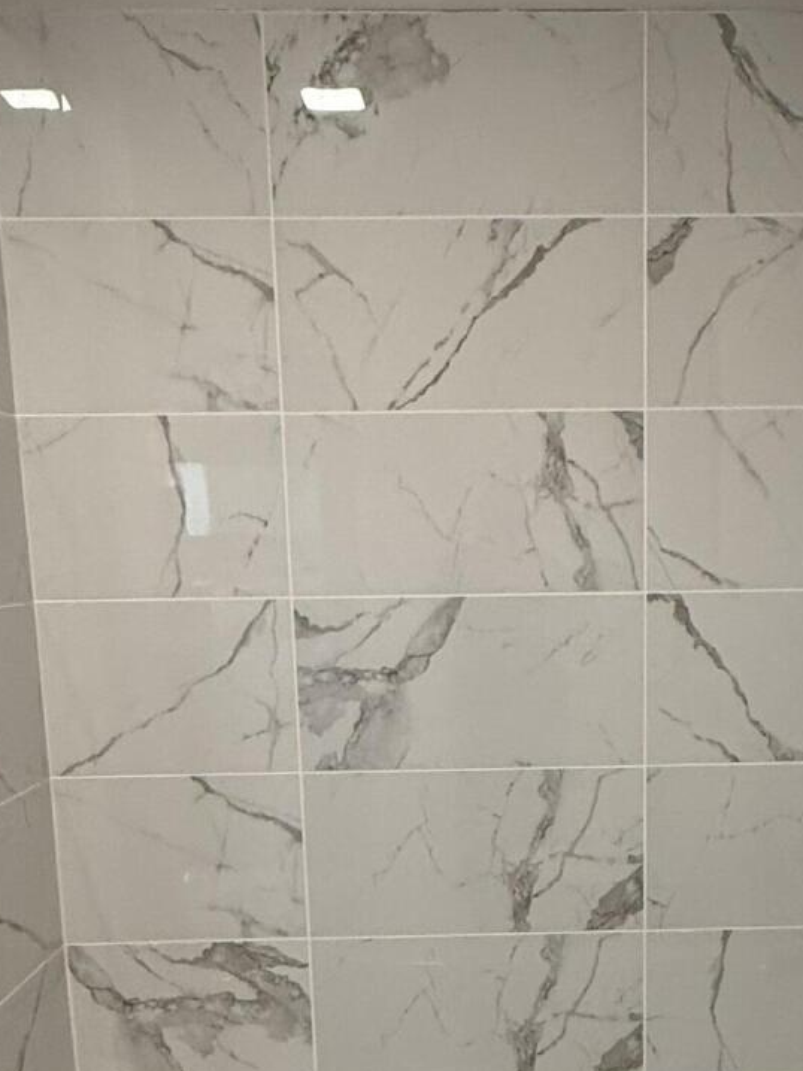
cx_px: 548
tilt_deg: -10.0
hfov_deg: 36.4
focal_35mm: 39
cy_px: 744
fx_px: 1207
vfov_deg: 46.8
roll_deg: +0.6
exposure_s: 1/60
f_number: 2.2
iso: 250
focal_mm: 2.22
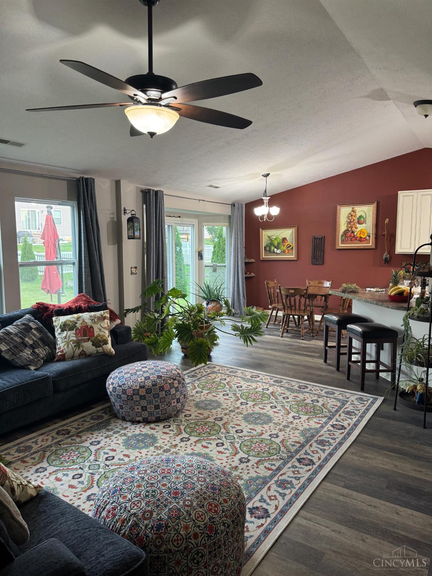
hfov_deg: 56.8
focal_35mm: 24
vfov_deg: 71.6
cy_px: 288
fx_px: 399
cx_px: 216
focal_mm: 6.76
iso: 200
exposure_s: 1/60
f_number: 1.78
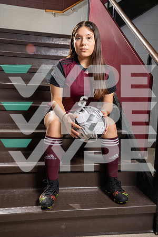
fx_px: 244
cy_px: 118
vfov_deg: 51.9
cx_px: 79
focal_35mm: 37
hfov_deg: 35.9
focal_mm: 37
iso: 400
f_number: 7.1
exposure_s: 1/250
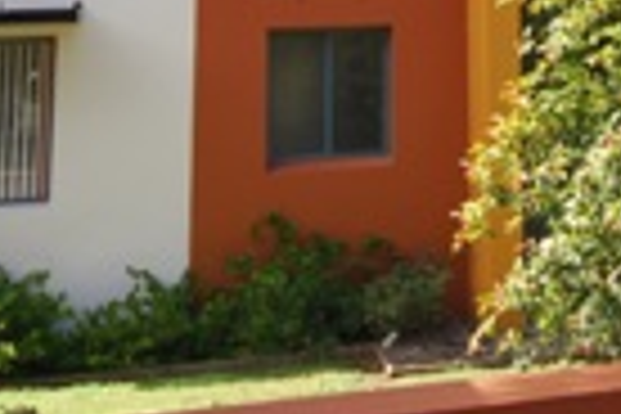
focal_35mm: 80
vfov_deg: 15.3
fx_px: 1383
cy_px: -266
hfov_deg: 24.3
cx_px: 603
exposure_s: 1/125
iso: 110
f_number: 5.6
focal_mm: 11.5
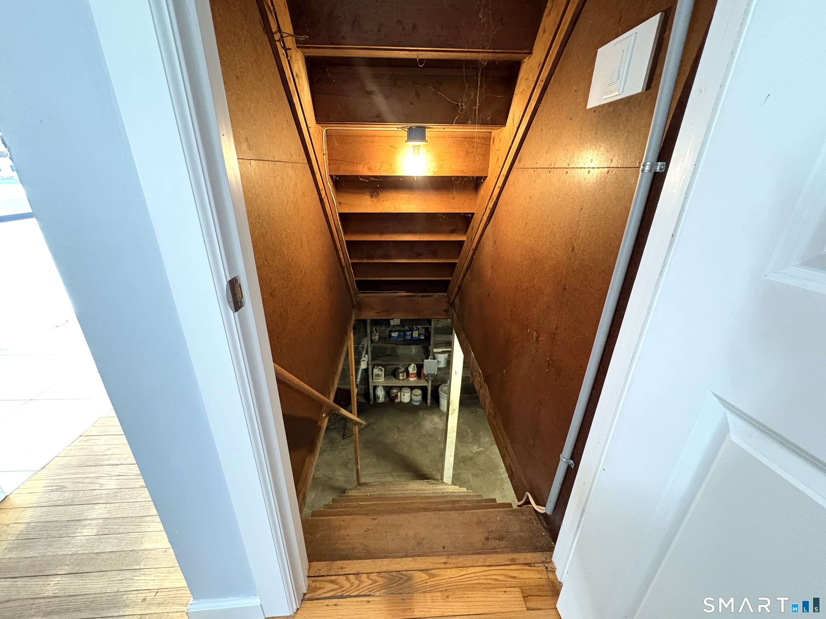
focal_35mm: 14
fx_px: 334
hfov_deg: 102.1
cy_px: 310
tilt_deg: -22.8
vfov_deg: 85.7
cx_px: 413
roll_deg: -0.8
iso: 1000
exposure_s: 1/40
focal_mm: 2.22
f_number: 2.2
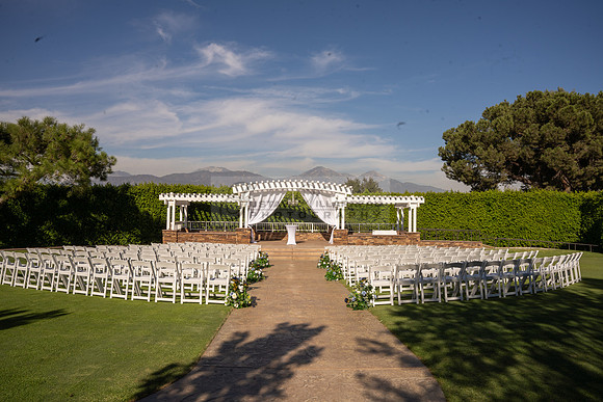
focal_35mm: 24
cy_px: 201
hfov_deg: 73.7
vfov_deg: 53.2
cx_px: 302
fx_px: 402
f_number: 16
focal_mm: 24
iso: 100
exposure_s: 1/160
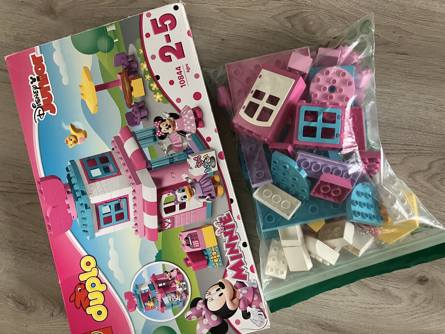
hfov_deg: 63.4
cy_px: 167
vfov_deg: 49.7
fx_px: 360
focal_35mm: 28
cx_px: 222
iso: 320
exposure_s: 1/41
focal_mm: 3.99
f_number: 1.8
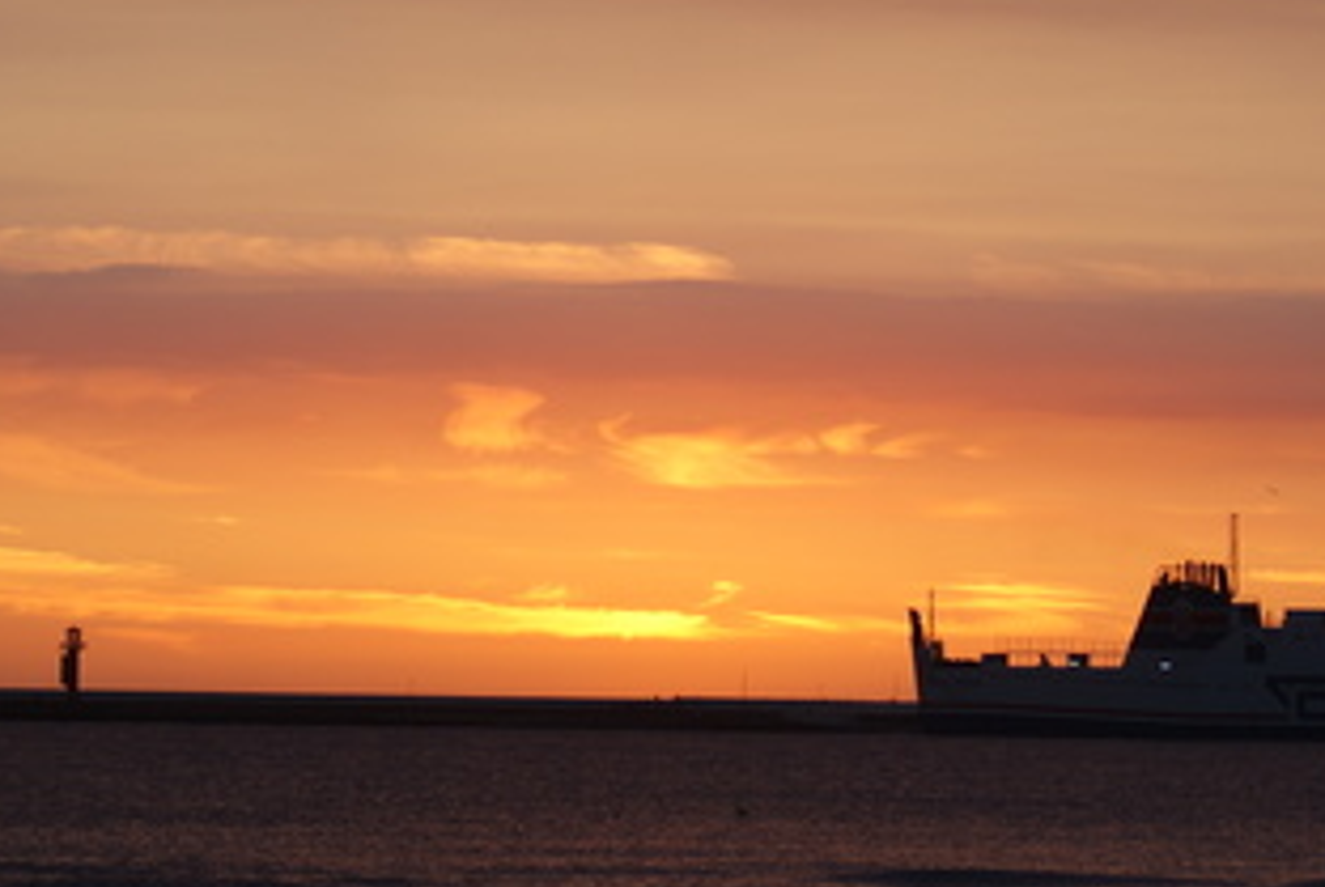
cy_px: 509
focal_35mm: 249
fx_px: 9181
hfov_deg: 8.3
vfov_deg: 5.5
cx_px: 671
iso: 100
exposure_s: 1/125
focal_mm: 75
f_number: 4.5
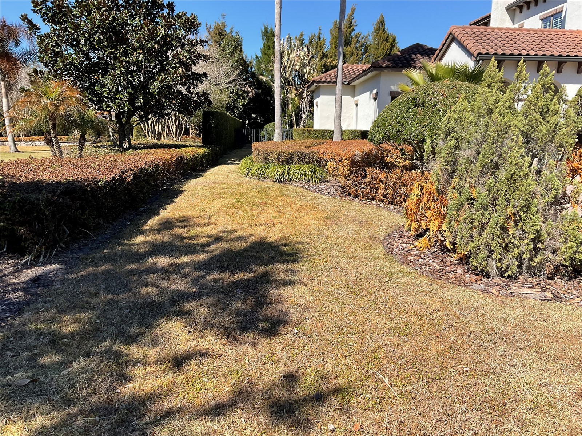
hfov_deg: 61.7
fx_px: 488
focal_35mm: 29
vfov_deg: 48.2
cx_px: 291
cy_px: 218
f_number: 1.8
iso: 16
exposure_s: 1/1279
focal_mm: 3
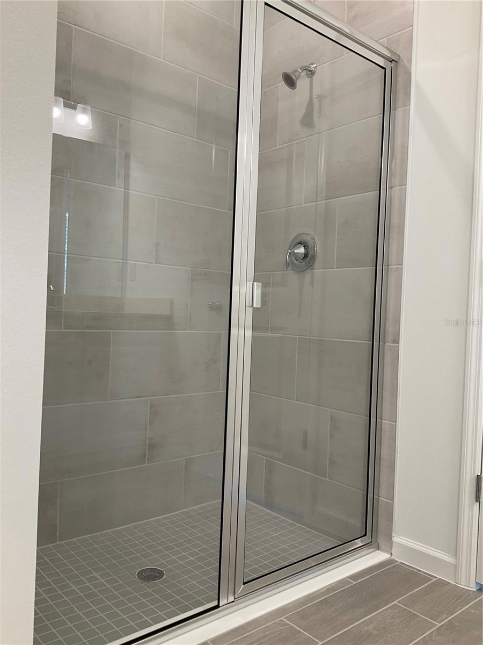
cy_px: 322
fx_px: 540
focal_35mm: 29
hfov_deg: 48.2
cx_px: 242
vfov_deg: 61.7
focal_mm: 3
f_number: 1.8
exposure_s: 1/60
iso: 40
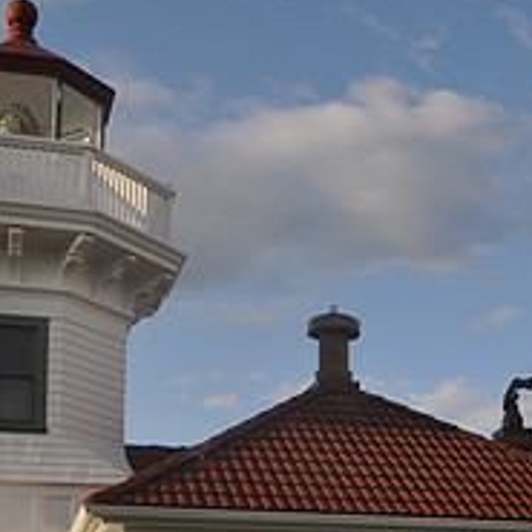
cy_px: 487
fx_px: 1252
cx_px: 417
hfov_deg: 23.7
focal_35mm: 72
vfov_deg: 23.3
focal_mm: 18
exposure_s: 1/400
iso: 200
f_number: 8
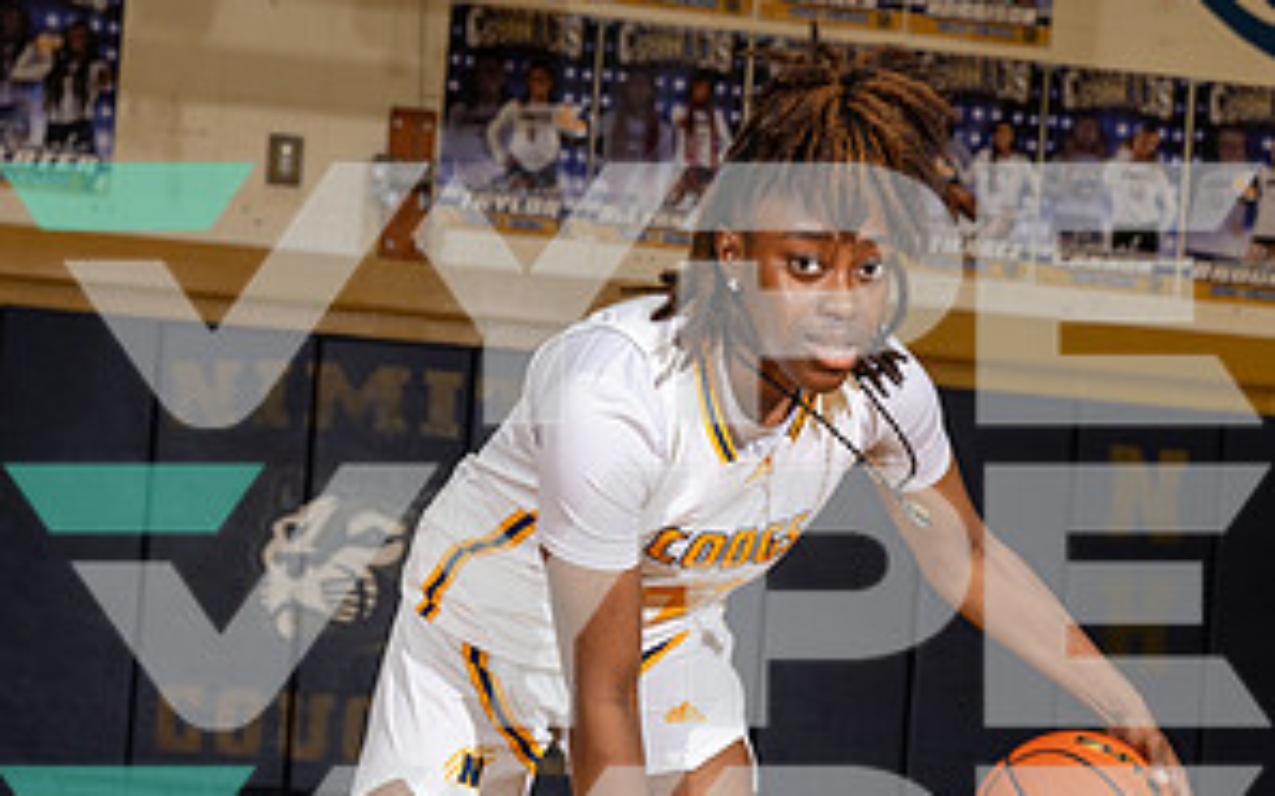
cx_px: 638
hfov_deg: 26.8
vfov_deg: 16.8
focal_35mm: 77
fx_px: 2675
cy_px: 599
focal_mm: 50
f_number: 5.6
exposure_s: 1/250
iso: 800
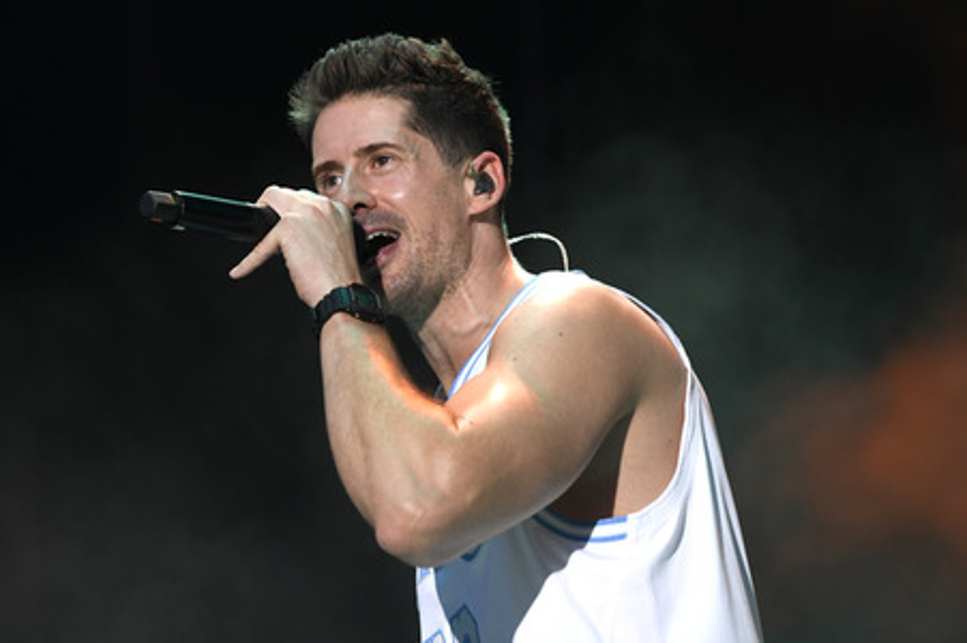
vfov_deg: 9.1
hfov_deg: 13.7
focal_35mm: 150
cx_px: 484
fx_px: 4026
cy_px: 322
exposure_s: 1/400
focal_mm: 150
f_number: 4
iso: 1600
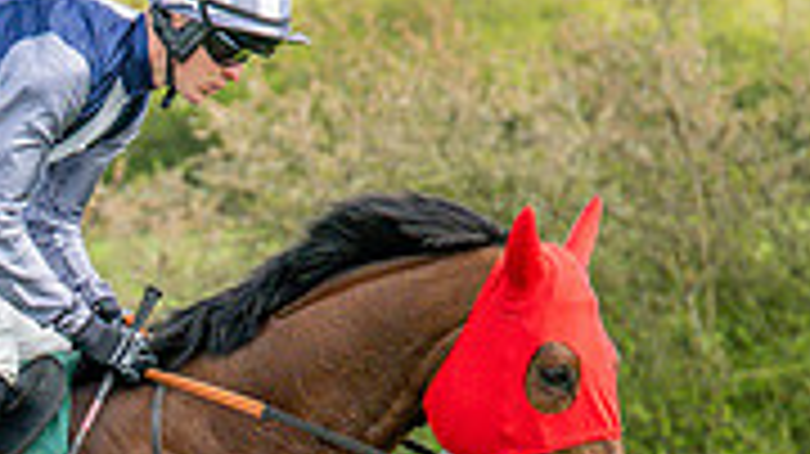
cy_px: 557
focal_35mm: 518
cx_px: 2
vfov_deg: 2.3
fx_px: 11119
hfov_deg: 4.2
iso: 400
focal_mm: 88
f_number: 4
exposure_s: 1/2500
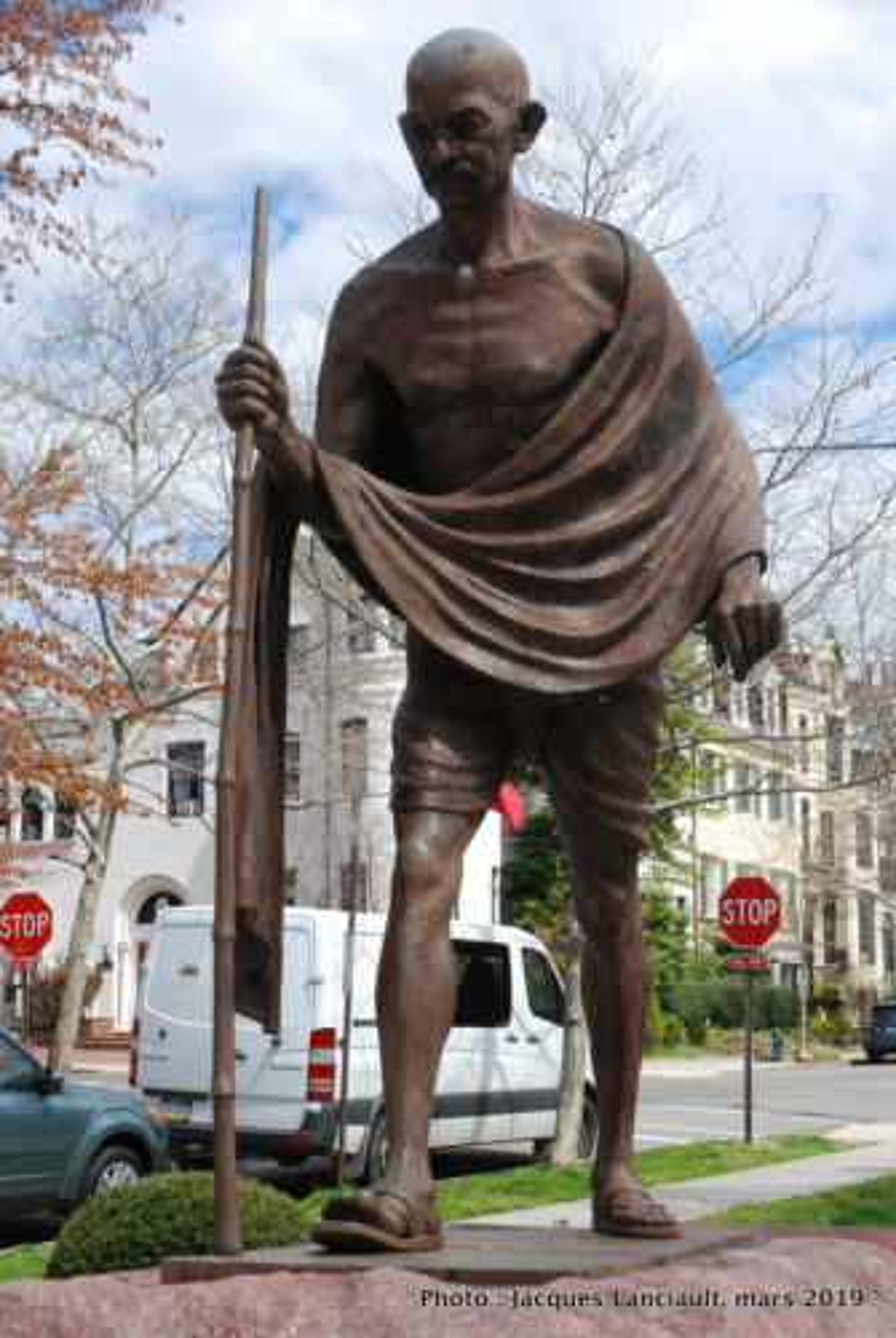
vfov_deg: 35.0
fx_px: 2121
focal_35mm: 57
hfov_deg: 23.9
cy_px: 669
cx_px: 448
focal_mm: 38
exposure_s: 1/125
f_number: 10
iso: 100
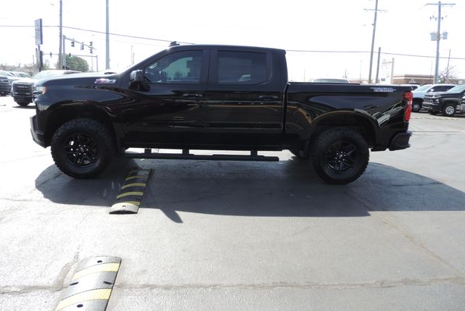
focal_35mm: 26
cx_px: 226
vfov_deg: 49.5
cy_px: 138
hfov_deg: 69.4
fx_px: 336
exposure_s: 1/400
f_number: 3
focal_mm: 4.3
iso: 80
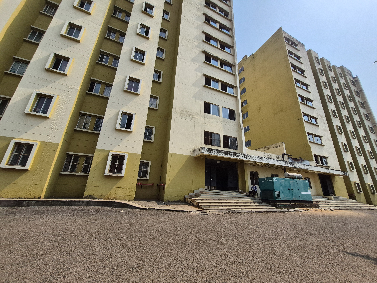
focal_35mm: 13
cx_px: 188
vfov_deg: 89.9
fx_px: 142
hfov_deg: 106.2
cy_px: 142
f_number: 2.2
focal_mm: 1.74
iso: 50
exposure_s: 1/3336
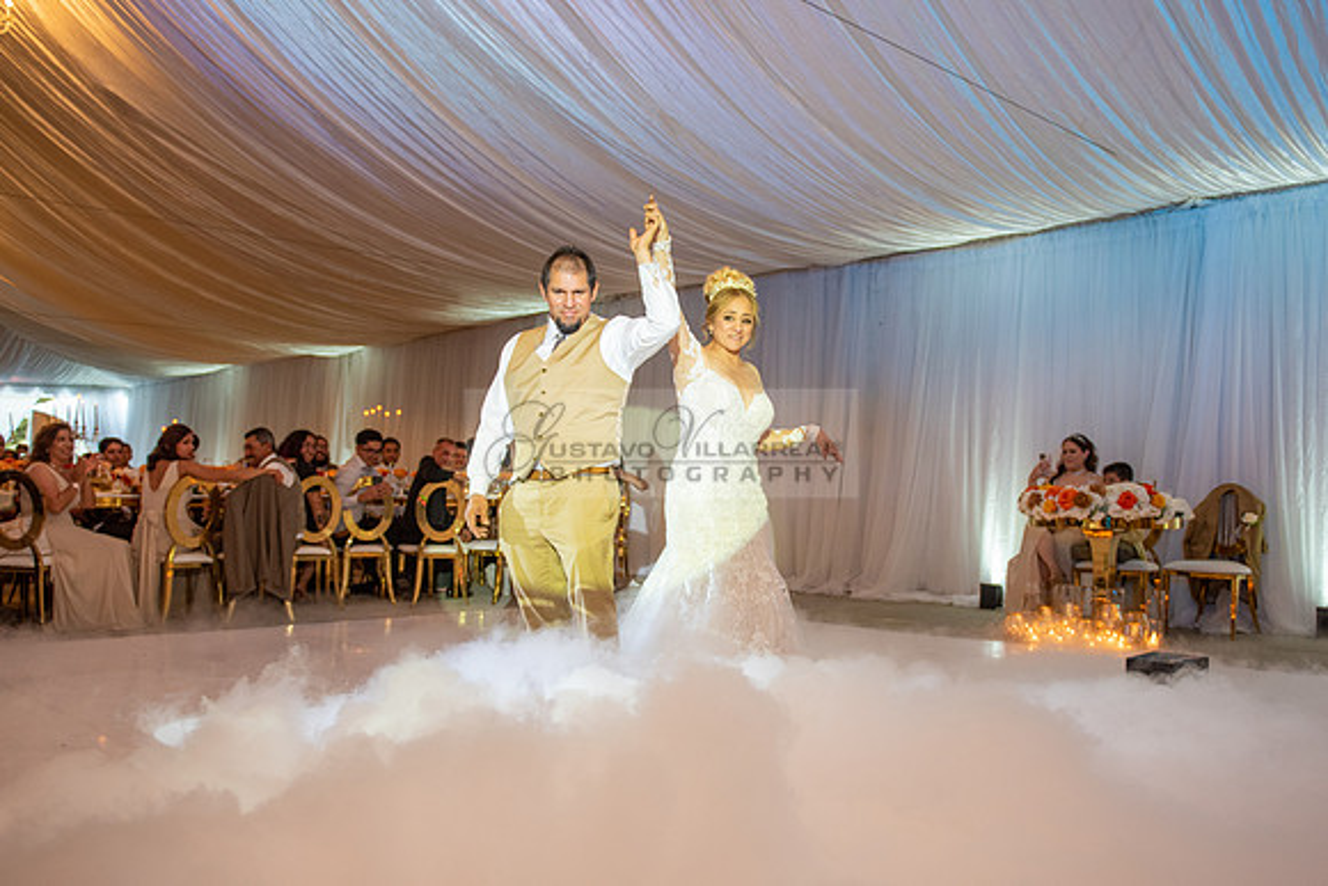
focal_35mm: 30
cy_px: 467
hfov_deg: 61.3
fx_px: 1119
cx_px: 698
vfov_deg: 43.2
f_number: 2.8
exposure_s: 1/125
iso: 1000
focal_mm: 24
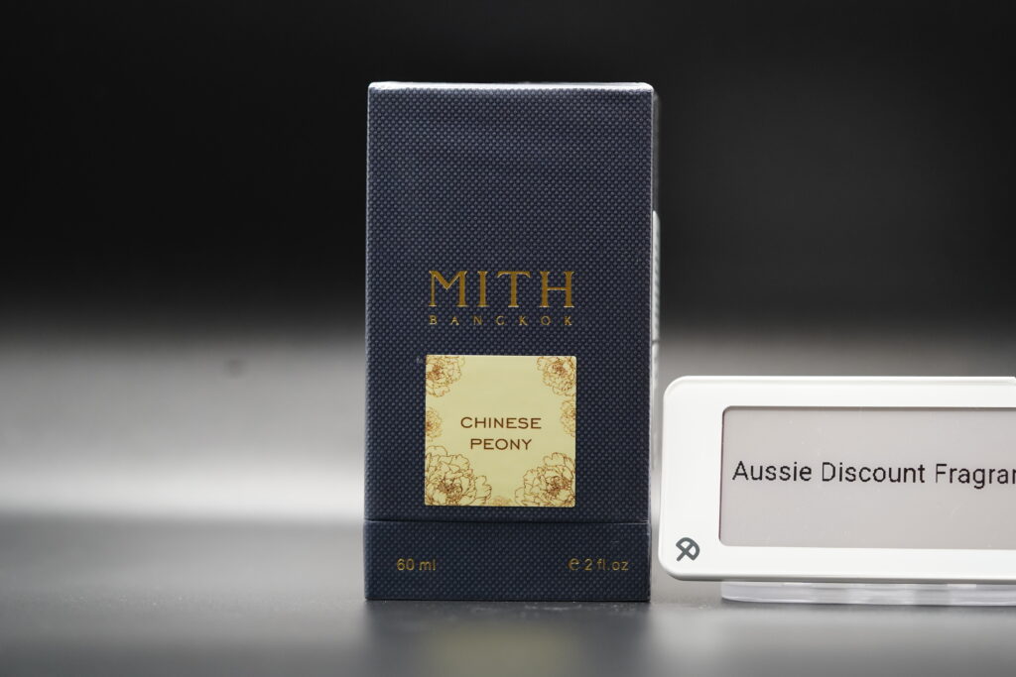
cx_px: 508
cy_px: 338
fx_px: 2540
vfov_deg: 15.2
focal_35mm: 90
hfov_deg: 22.6
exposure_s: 1/100
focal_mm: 90
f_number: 4
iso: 2000
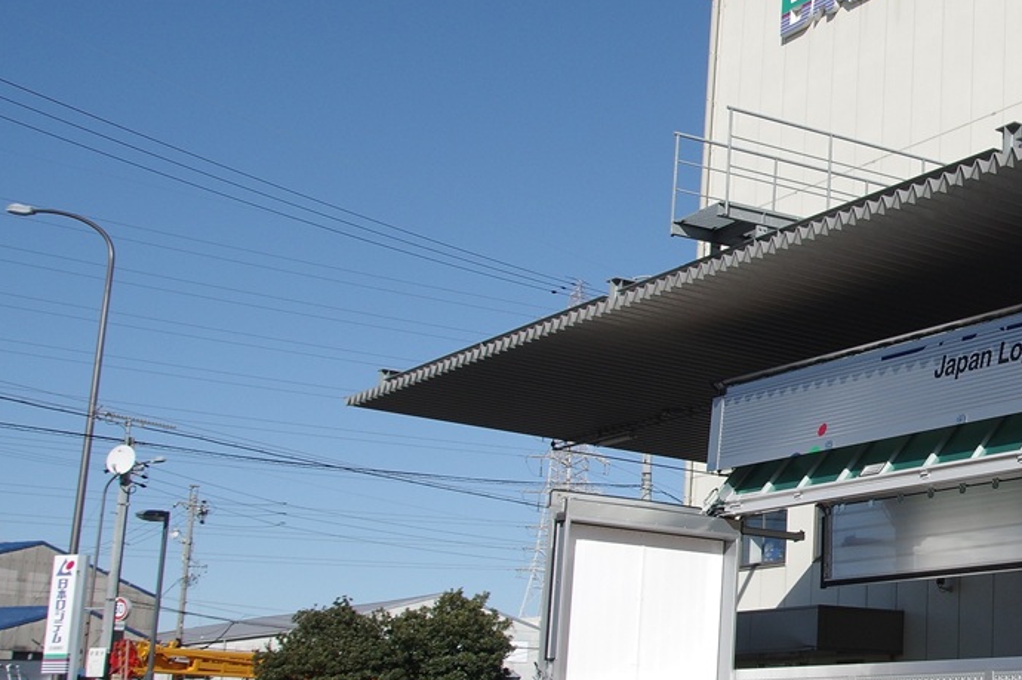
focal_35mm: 61
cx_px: 1074
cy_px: 348
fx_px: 1730
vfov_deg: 22.2
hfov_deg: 30.1
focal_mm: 19
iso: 250
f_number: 7.1
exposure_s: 1/800
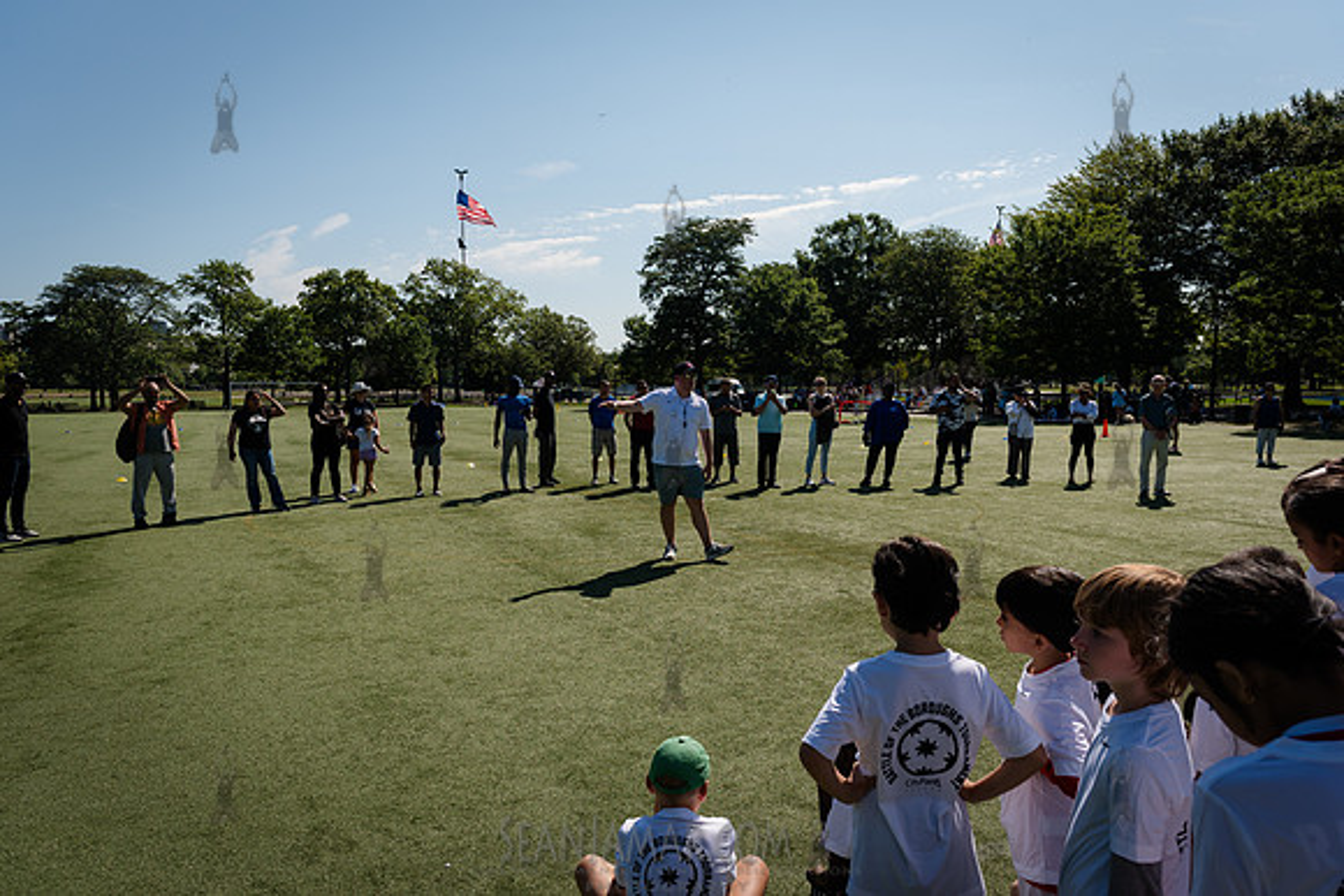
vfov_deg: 53.2
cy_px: 448
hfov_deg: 73.7
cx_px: 672
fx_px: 896
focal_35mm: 24
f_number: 5
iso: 320
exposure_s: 1/2000
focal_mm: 24
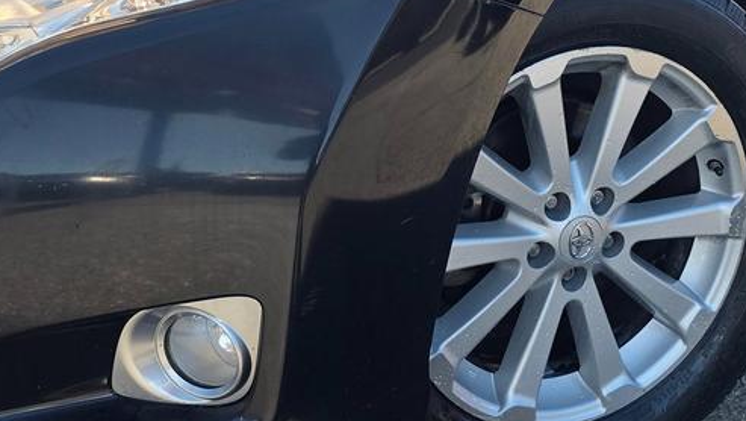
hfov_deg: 32.3
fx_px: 1287
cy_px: -12
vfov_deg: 18.1
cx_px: 401
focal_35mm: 65
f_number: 1.7
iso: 80
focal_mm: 6.3
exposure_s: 1/1834
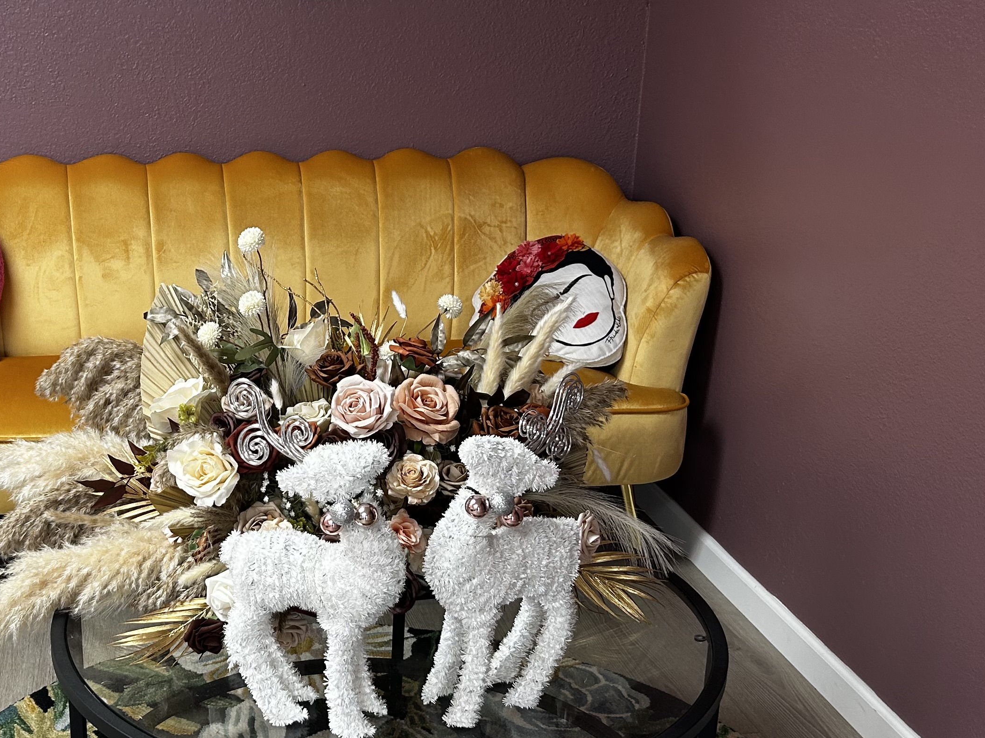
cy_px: 461
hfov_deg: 37.6
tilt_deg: -20.9
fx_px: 1423
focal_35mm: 50
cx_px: 291
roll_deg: +0.4
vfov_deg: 29.0
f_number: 1.5
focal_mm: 5.7
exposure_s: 1/60
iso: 80
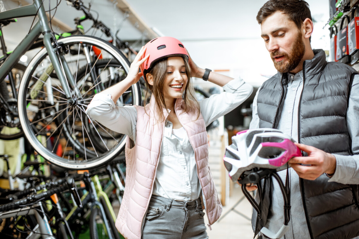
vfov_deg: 37.9
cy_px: 120
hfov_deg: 54.4
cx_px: 180
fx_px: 349
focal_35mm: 35
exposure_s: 1/200
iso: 320
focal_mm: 35
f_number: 2.2
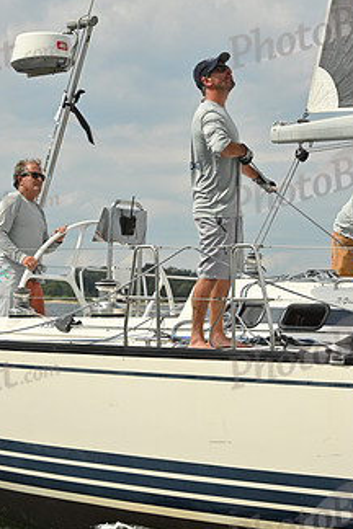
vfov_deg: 13.3
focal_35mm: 154
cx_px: 145
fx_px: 2265
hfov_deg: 8.9
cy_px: 286
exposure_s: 1/1600
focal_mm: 86
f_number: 9
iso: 320
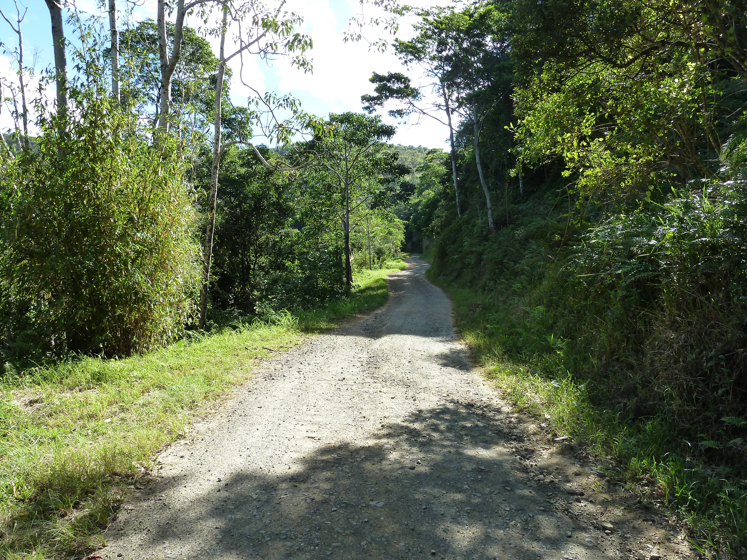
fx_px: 539
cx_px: 374
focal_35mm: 25
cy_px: 280
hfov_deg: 69.4
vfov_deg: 54.9
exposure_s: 1/200
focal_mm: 4.1
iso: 125
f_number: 4
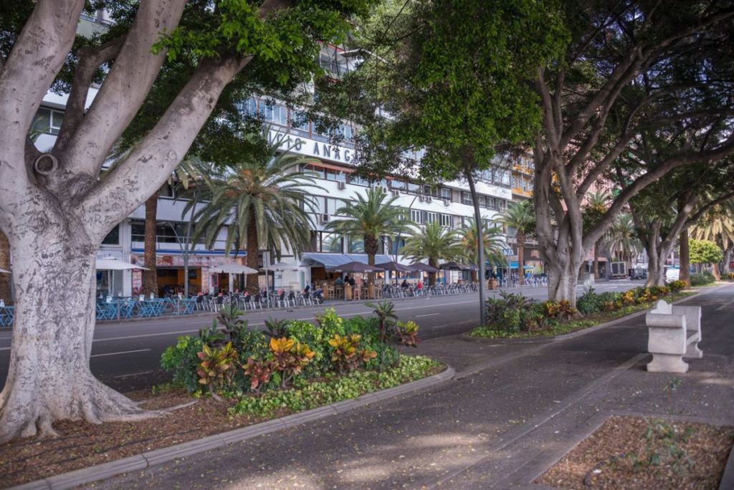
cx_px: 367
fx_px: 571
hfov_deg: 65.4
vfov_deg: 46.5
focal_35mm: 28
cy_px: 245
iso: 400
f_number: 5
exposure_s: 1/160
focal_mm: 28
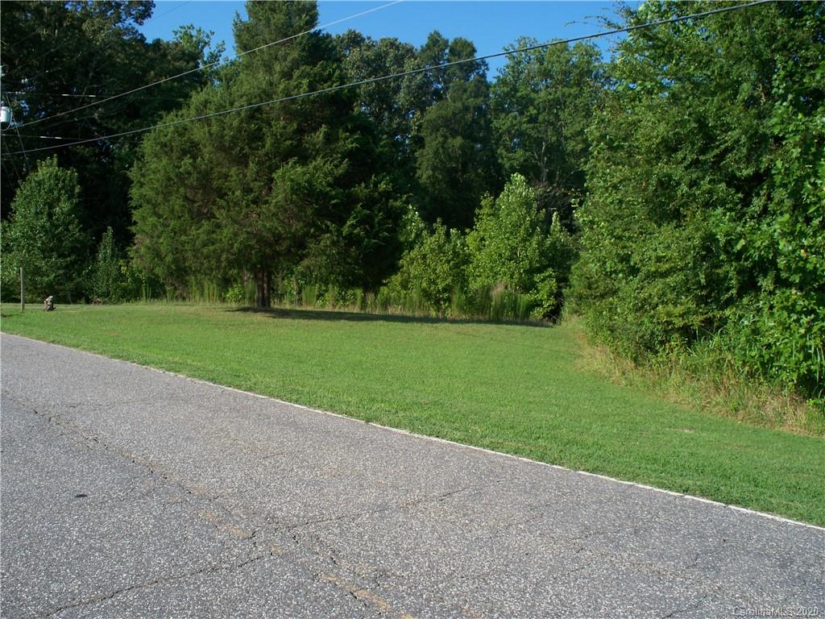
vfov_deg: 39.7
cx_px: 412
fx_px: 858
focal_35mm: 36
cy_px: 310
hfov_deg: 51.4
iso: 64
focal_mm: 7.54
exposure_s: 1/250
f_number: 5
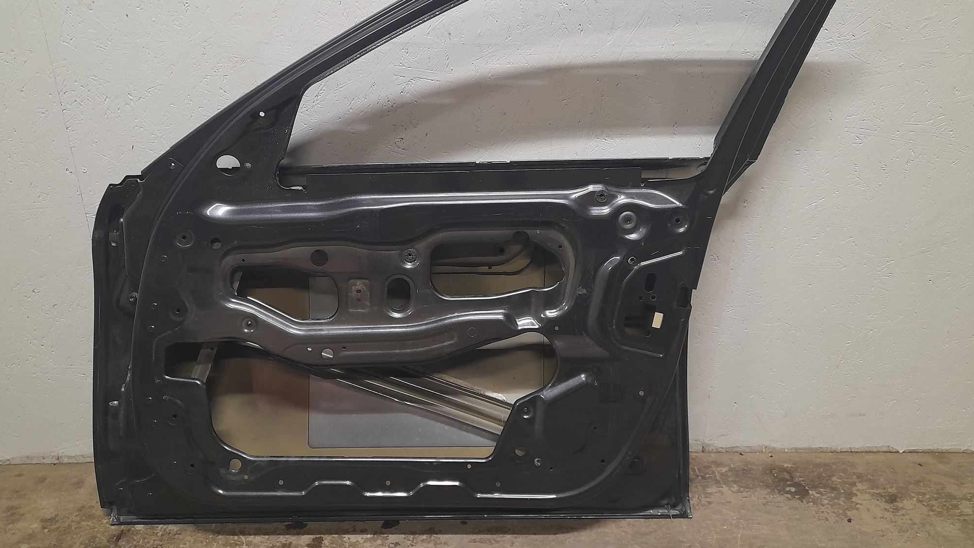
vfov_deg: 41.3
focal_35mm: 28
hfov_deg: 67.9
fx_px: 723
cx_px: 483
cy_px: 212
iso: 320
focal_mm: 4.6
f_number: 2
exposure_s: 1/50
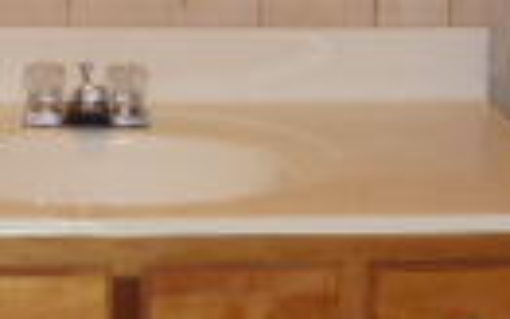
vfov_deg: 5.8
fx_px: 3170
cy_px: 89
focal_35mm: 228
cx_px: 62
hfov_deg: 9.2
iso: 100
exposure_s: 1/30
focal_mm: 6
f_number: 3.5
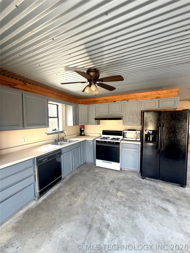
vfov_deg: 102.1
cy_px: 126
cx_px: 95
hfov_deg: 85.7
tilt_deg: -2.8
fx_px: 102
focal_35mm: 14
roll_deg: -0.2
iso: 320
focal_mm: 2.22
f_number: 2.2
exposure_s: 1/121
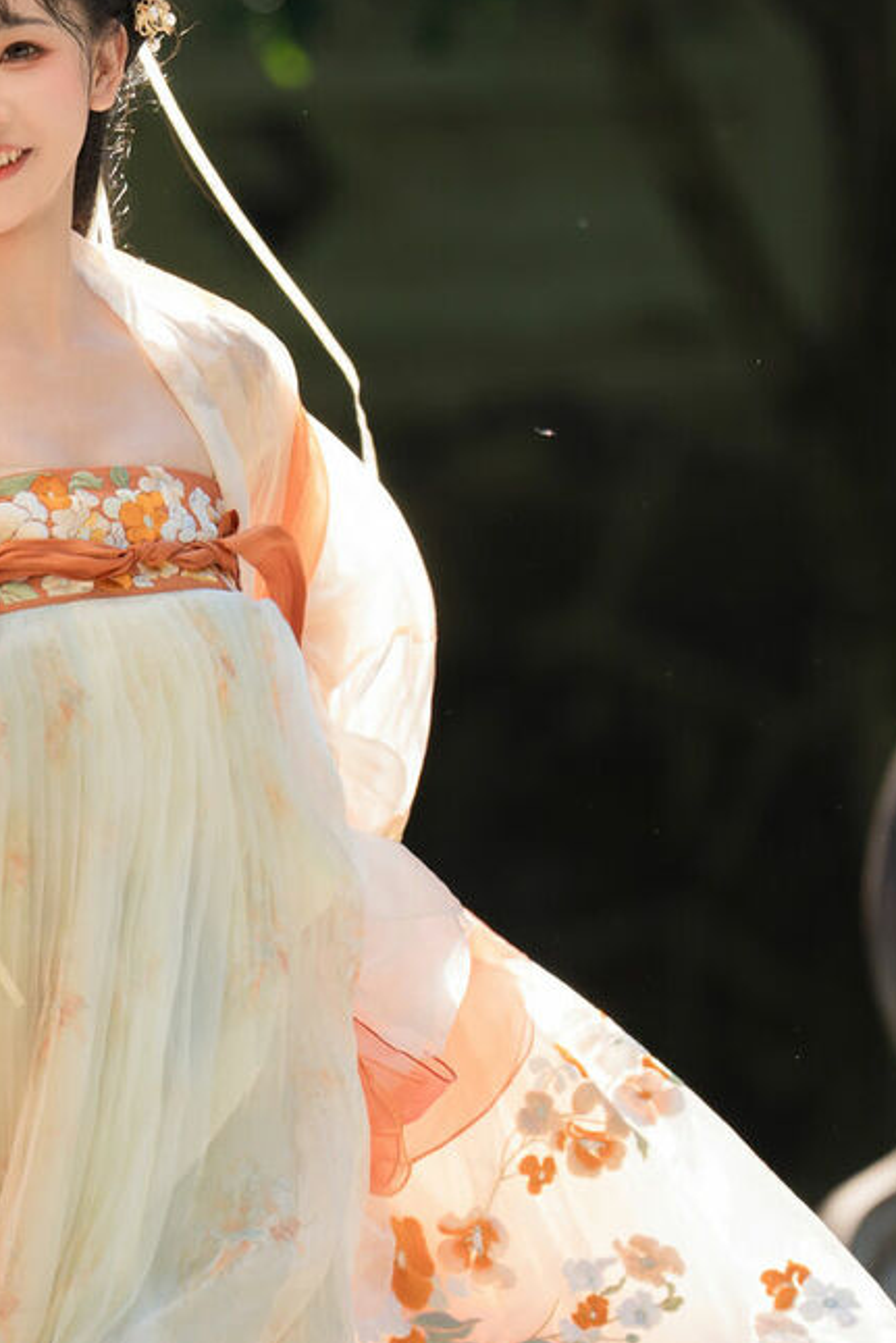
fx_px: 15558
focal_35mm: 417
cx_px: 21
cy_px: 666
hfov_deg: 3.3
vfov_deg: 4.9
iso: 250
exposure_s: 1/640
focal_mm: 171
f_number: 2.8
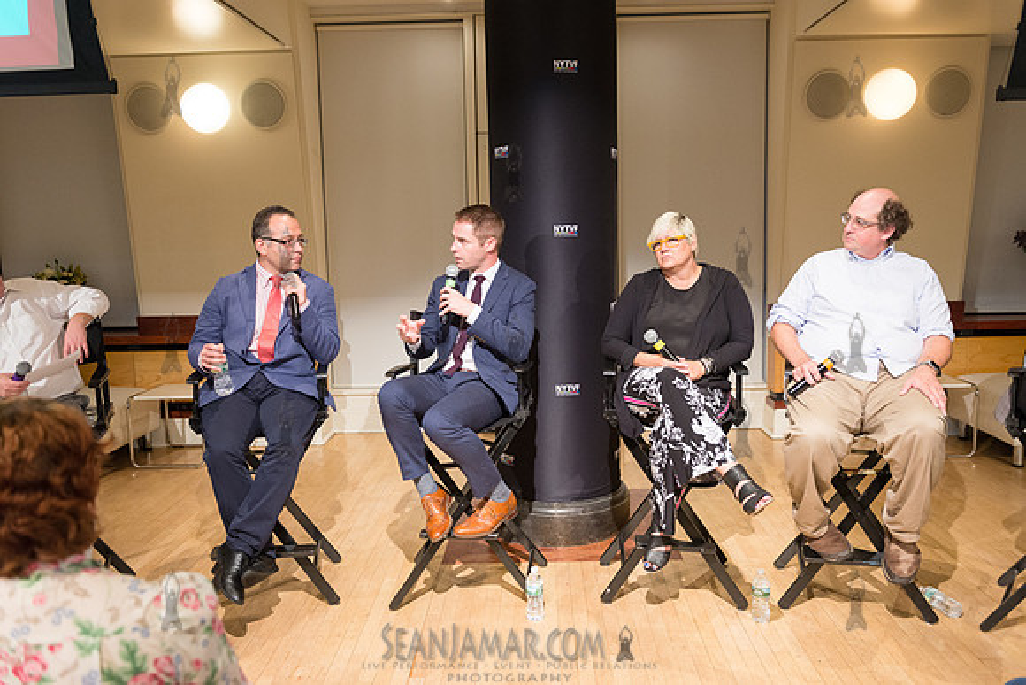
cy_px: 342
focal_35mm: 31
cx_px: 513
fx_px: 884
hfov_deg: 60.3
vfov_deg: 42.3
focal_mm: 31
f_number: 4
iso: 2500
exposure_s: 1/160
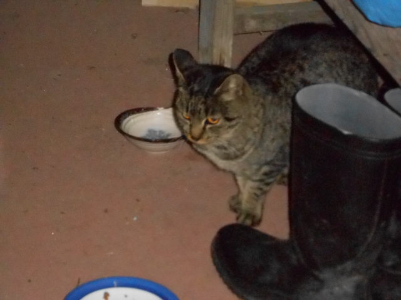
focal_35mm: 156
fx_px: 1807
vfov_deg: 9.5
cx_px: 200
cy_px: 150
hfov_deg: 12.7
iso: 1600
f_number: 6.5
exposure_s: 1/60
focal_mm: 27.6
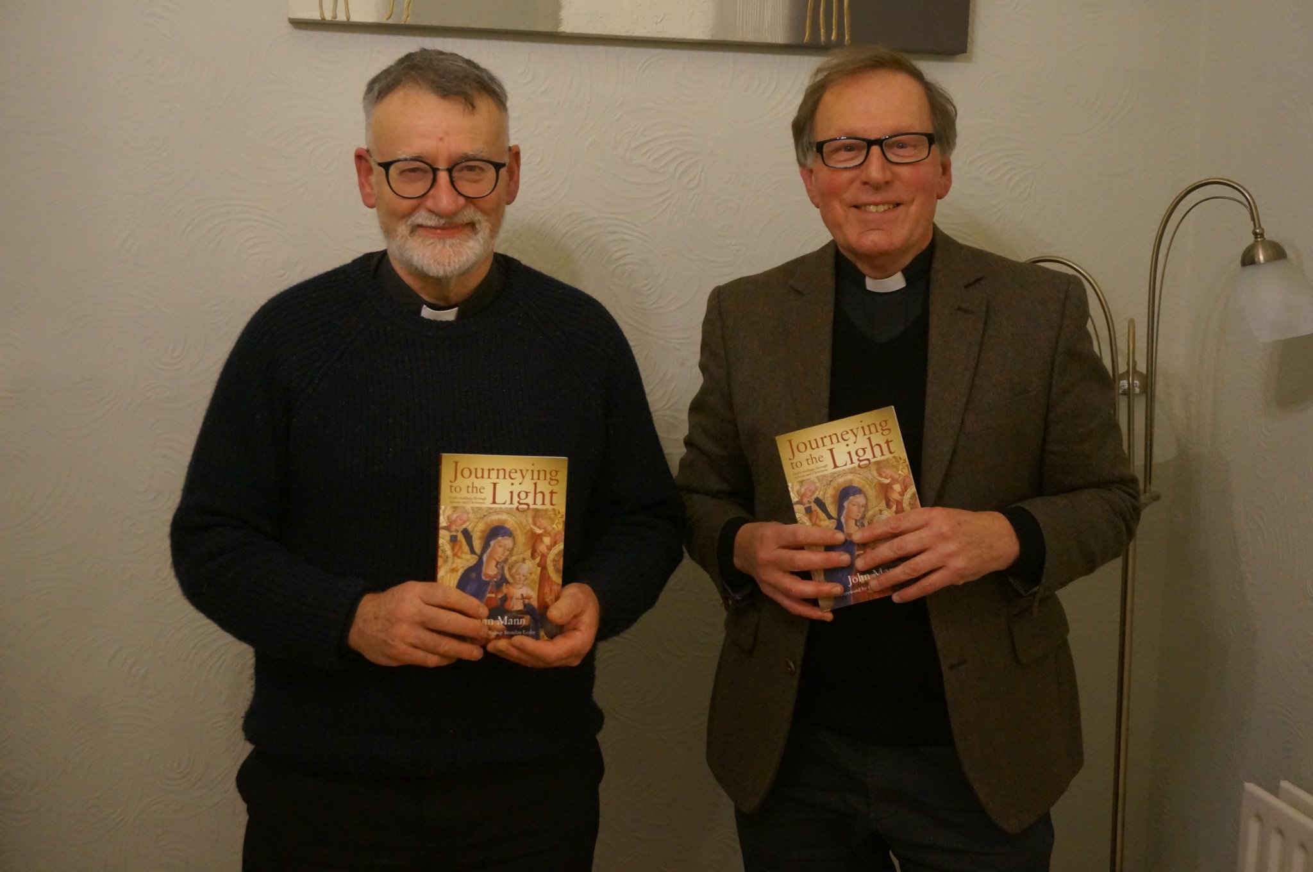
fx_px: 1694
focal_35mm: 46
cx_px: 656
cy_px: 436
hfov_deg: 42.4
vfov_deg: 28.9
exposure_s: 1/30
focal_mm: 31
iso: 3200
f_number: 5
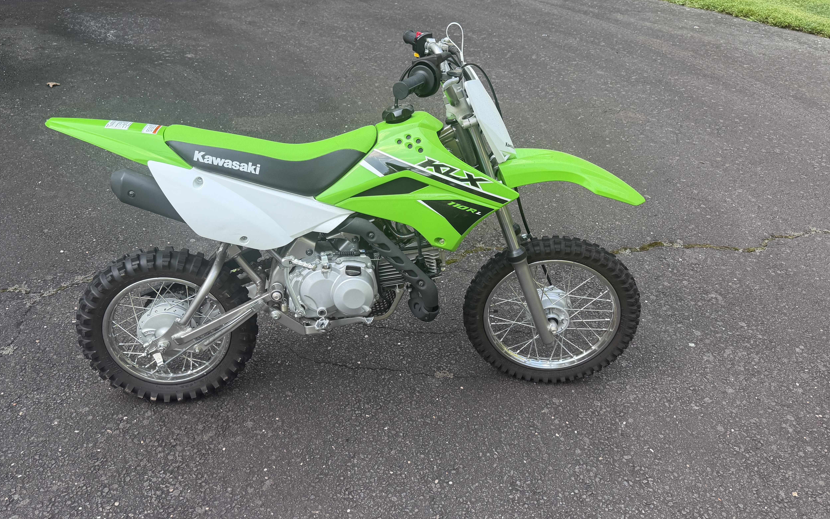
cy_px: 251
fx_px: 656
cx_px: 384
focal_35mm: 29
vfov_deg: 43.1
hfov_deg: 64.6
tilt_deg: -30.5
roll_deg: -1.2
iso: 80
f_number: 1.78
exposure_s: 1/240
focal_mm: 6.76
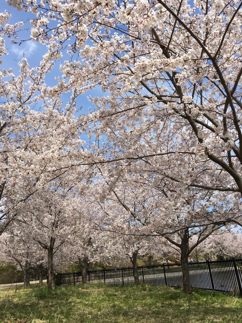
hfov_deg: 48.2
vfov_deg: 61.7
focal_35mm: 29
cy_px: 162
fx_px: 270
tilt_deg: +21.5
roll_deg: +4.8
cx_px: 121
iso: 25
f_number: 2.2
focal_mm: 4.15
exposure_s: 1/1709
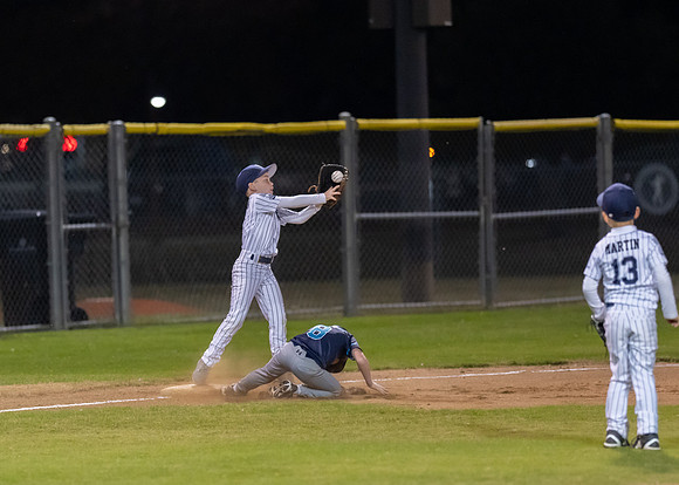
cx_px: 260
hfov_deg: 7.3
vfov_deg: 5.2
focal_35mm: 277
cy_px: 273
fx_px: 5333
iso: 2500
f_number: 1.8
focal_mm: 135
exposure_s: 1/1000
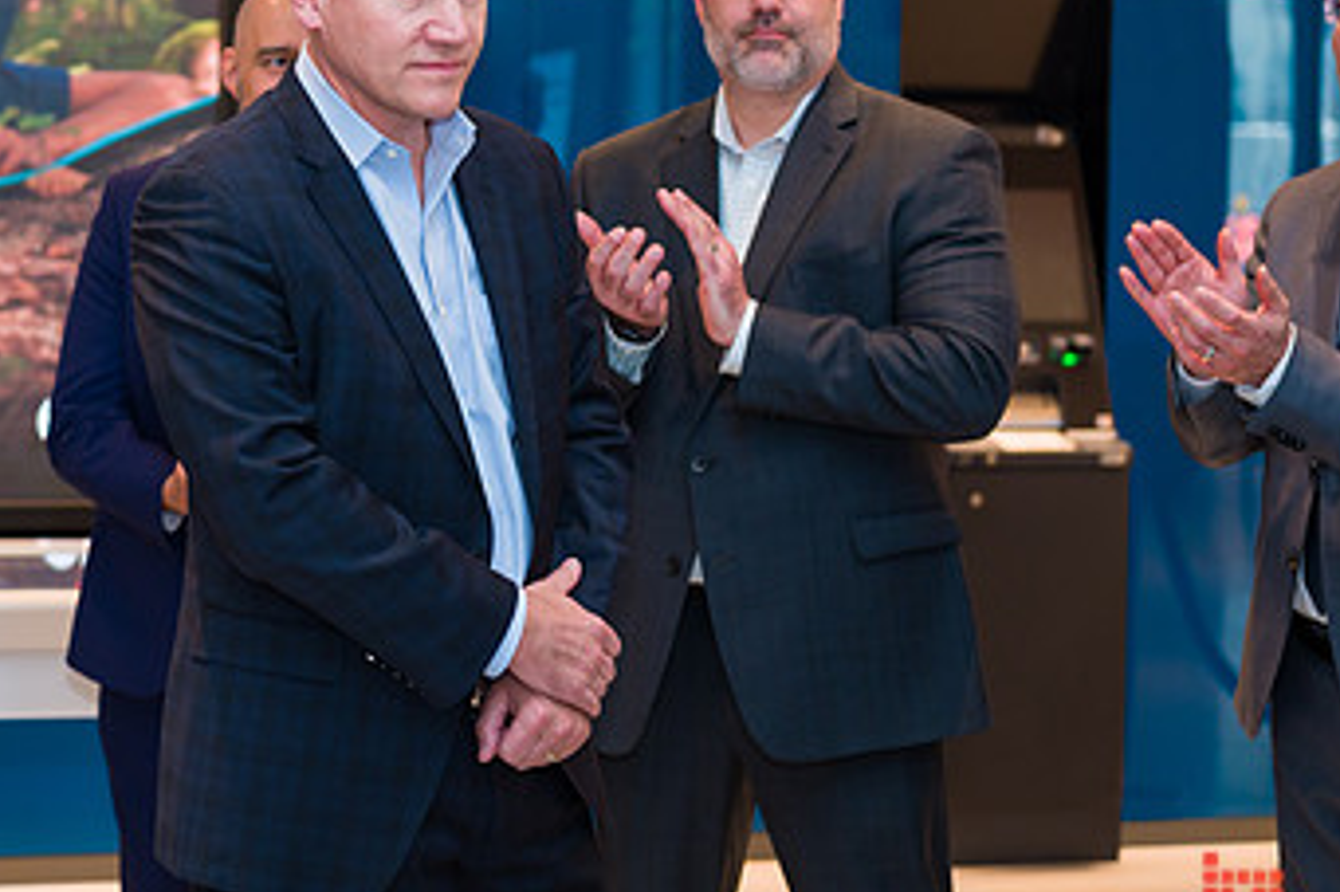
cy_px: 299
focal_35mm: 102
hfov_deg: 19.9
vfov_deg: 13.4
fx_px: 3795
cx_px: 342
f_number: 4
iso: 800
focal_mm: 60
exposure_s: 1/200
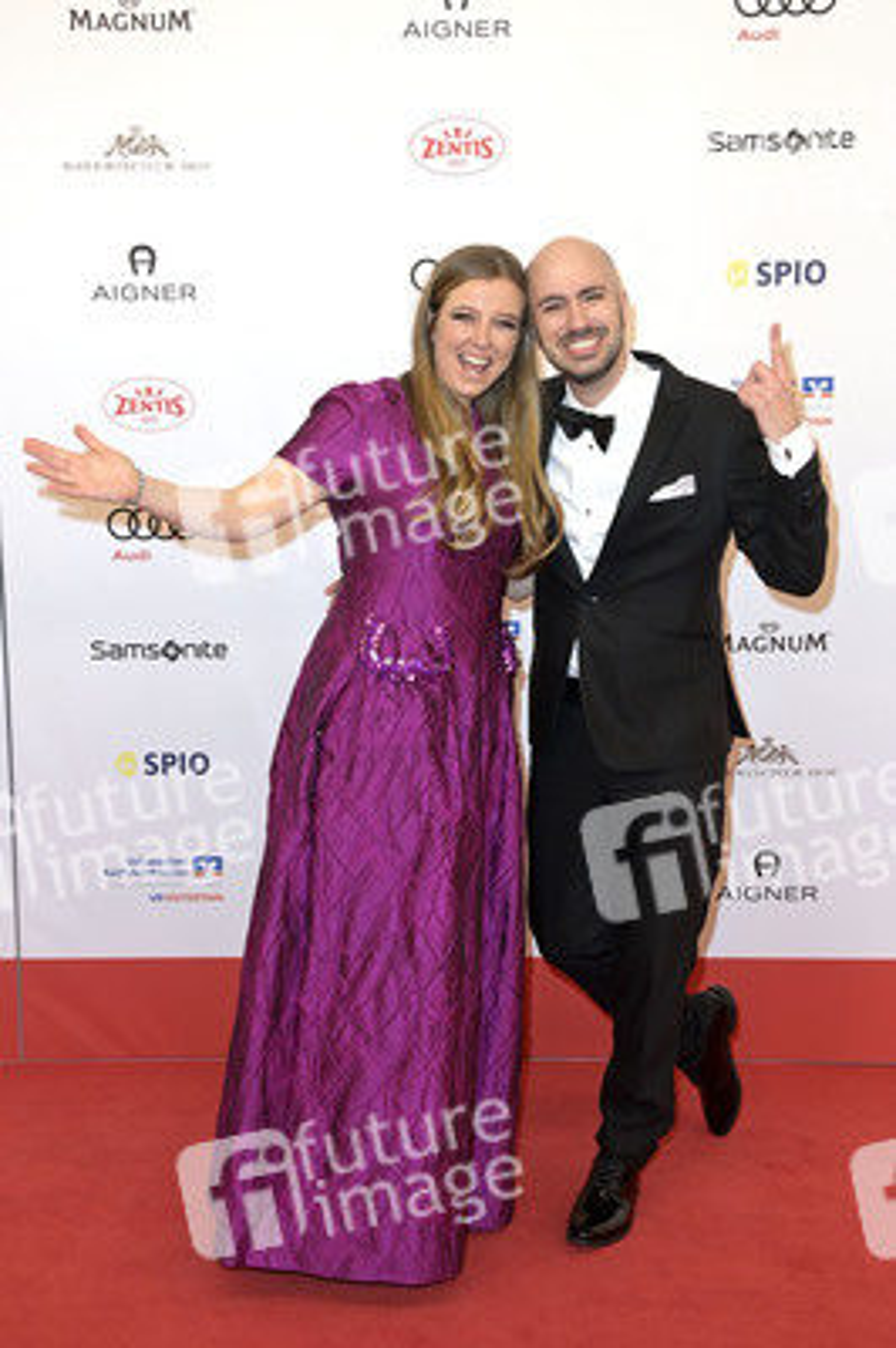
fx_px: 1795
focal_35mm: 48
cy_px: 674
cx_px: 448
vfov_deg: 41.1
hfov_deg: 28.0
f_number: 6.3
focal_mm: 48
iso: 400
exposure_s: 1/250
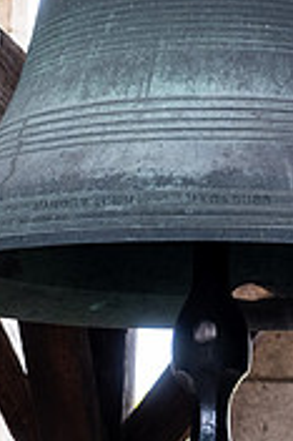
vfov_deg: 16.5
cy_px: 85
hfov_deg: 11.1
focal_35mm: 123
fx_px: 1504
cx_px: 198
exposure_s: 1/125
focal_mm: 32.1
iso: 400
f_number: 2.8
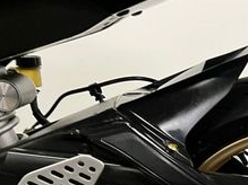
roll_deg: -2.6
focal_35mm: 76
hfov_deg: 22.6
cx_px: 333
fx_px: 544
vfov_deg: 17.8
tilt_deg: -16.3
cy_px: 255
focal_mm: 5.1
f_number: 1.6
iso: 200
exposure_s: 1/50
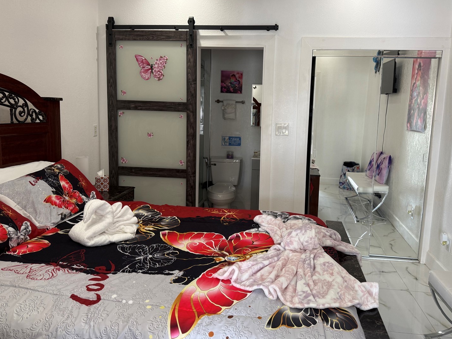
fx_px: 353
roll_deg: -2.0
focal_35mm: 27
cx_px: 248
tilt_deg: -6.8
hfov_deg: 65.2
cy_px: 153
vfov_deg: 51.3
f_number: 1.78
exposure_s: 1/60
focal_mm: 6.76
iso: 125
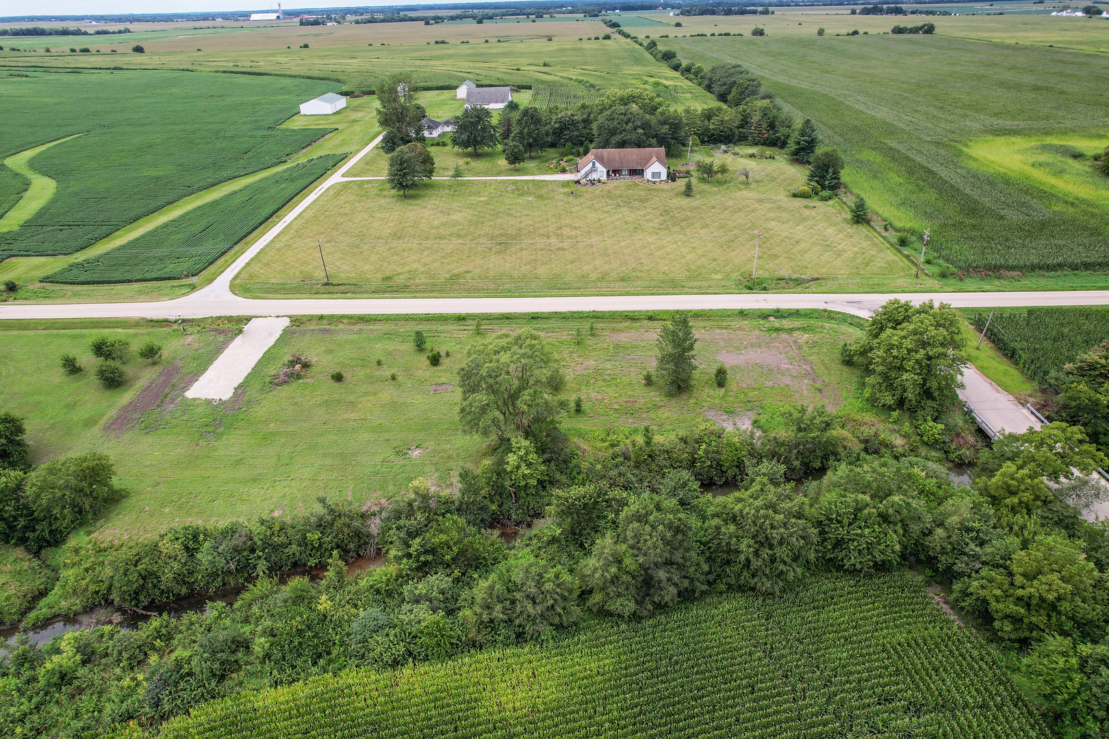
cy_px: 370
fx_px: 678
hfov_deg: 78.6
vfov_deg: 57.2
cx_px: 554
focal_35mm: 22
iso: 100
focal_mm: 8.38
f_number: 2.8
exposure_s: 1/1000
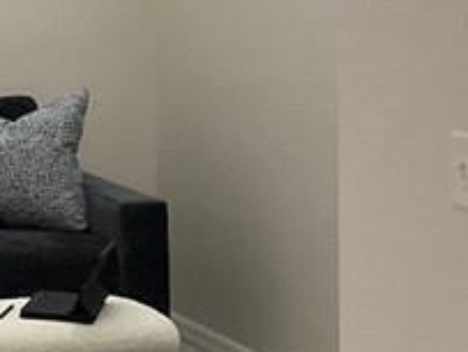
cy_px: 85
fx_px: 1977
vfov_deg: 10.2
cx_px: -378
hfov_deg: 12.3
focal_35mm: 146
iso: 250
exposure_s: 1/40
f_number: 1.8
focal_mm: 3
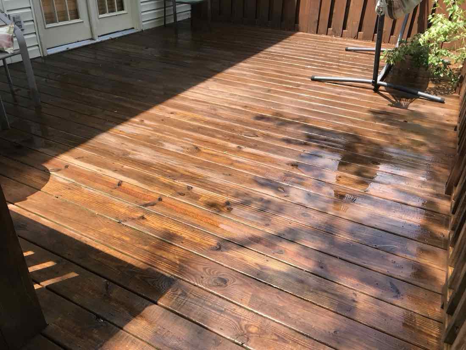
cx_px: 233
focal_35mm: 28
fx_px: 377
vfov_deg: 49.7
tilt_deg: -29.1
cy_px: 175
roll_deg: -2.4
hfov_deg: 63.4
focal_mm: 3.99
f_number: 1.8
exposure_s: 1/425
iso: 20
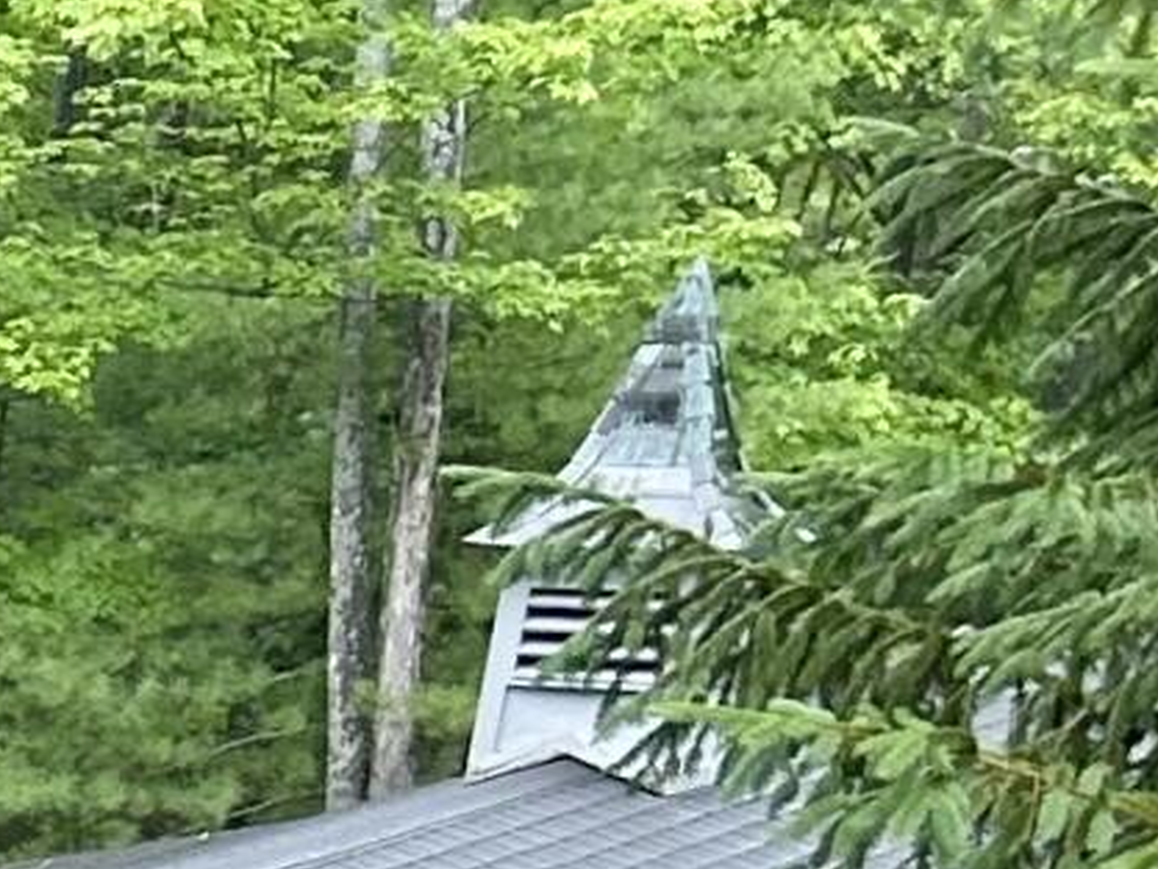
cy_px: 2868
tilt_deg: -23.5
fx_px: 6257
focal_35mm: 187
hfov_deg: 8.4
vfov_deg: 6.9
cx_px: -2624
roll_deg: +1.7
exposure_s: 1/121
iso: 80
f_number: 1.5
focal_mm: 5.7
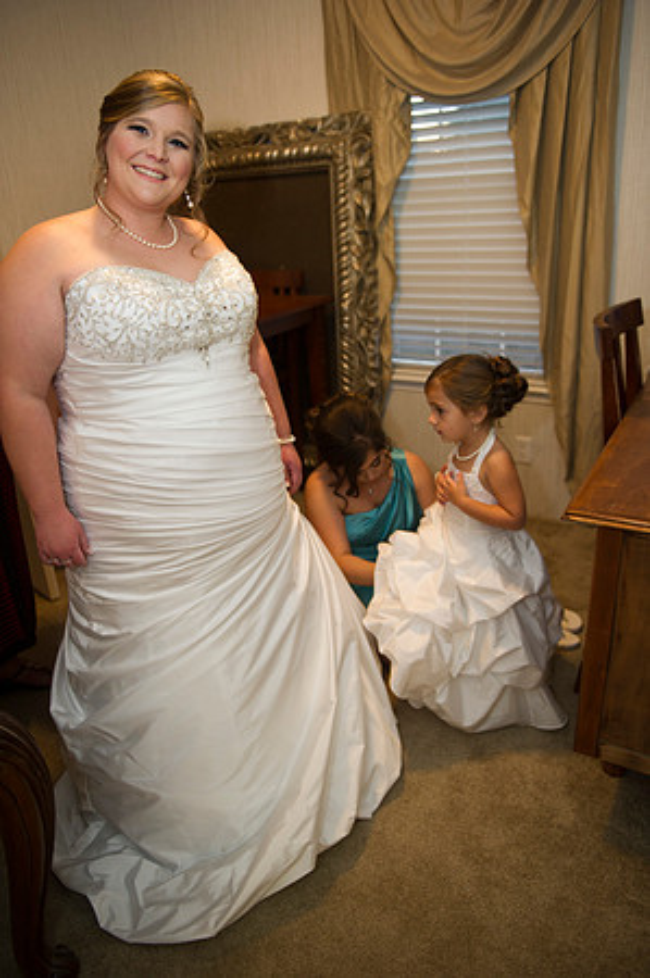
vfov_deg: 67.4
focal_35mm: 27
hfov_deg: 47.8
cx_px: 325
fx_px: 733
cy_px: 489
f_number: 2.8
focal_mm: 27
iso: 640
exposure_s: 1/60
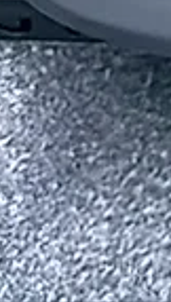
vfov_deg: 9.6
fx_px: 1708
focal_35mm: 213
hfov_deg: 5.4
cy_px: -235
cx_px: 507
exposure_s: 1/588
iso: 80
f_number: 1.78
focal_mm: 6.86
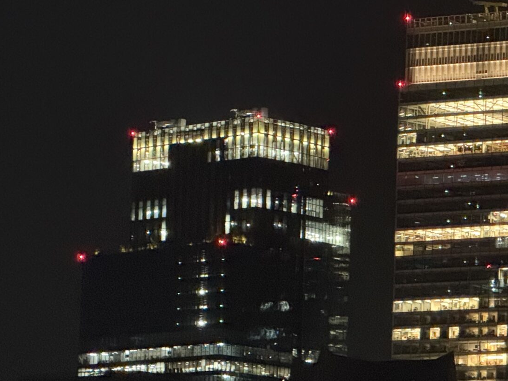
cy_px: 220
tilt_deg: +6.7
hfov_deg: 7.0
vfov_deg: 5.3
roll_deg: -1.8
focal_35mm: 282
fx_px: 4139
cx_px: 383
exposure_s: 1/25
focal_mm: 15.66
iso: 2000
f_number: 2.8
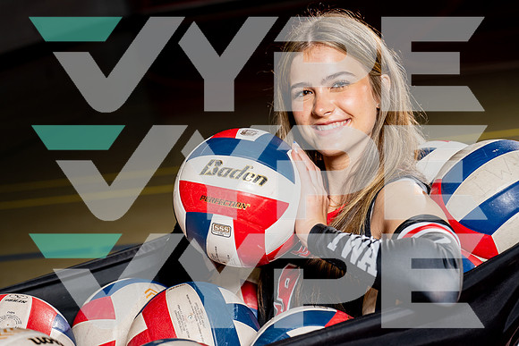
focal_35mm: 74
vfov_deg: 18.4
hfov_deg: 27.2
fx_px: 1072
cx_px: 260
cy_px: 173
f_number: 4
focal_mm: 70
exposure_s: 1/250
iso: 200
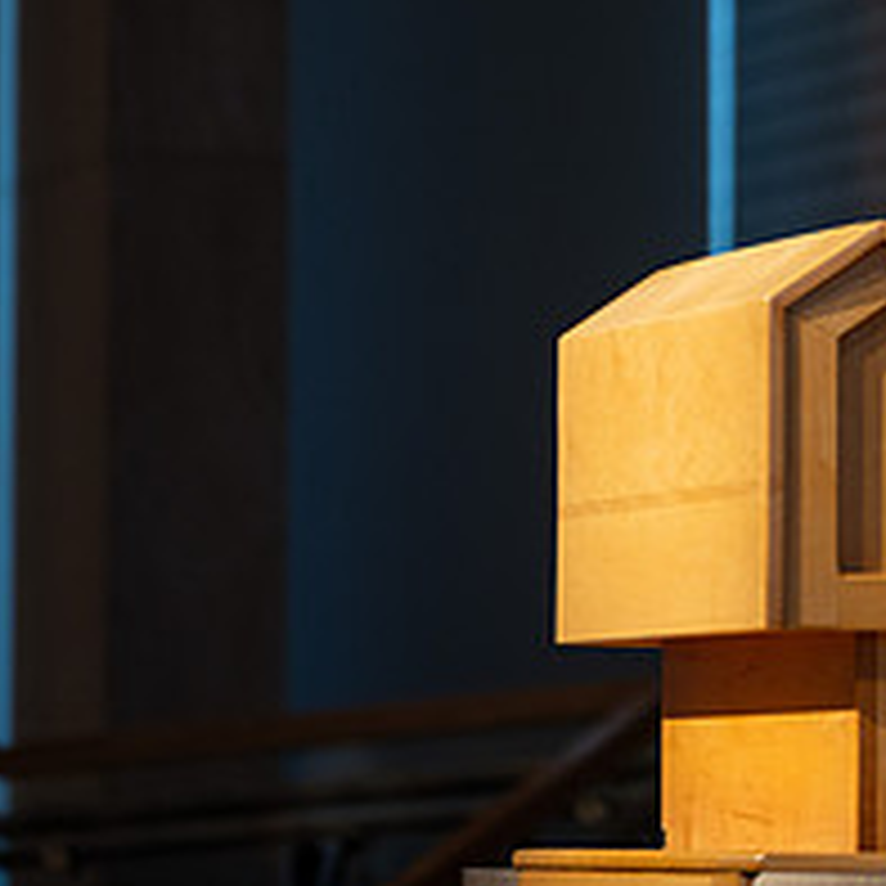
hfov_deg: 3.9
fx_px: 13060
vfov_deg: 3.9
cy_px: 169
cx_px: 1007
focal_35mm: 451
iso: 500
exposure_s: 1/125
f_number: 2.8
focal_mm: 180
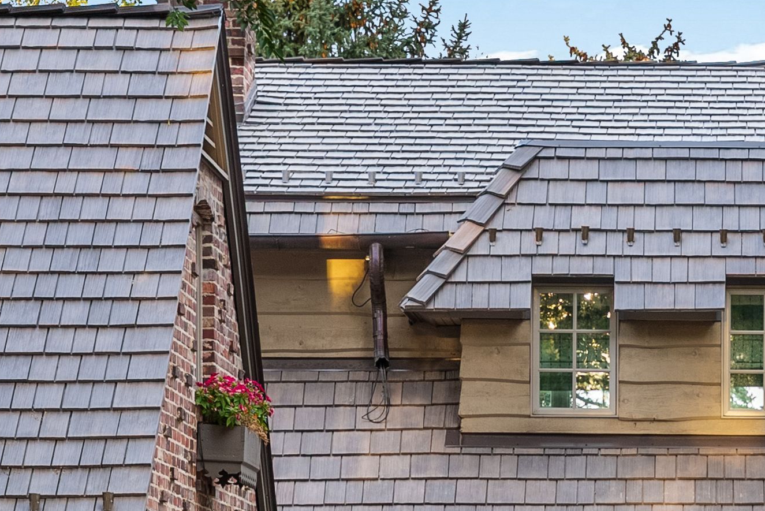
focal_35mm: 224
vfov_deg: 6.1
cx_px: 865
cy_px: 730
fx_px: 4762
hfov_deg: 9.1
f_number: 6.3
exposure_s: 1/320
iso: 500
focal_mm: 70
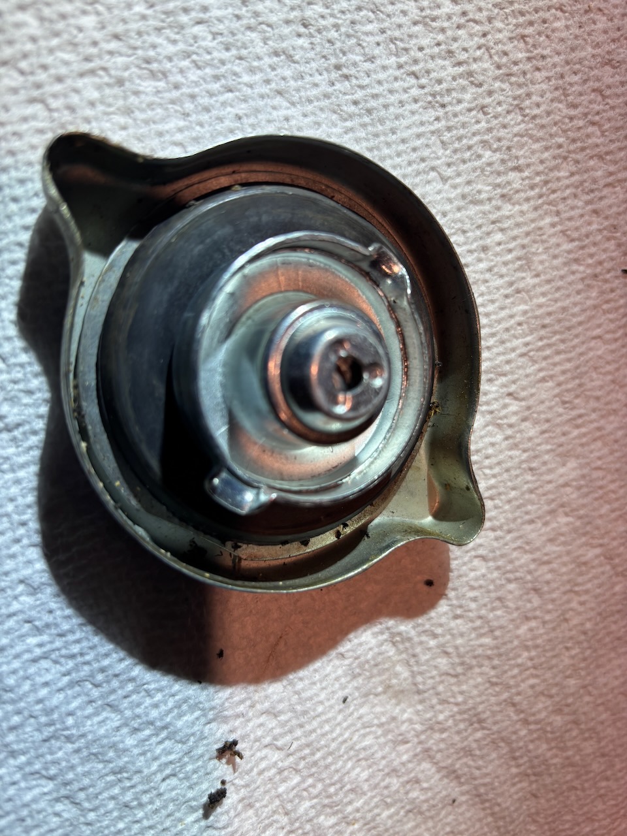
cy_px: 418
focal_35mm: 26
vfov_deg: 67.3
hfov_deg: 53.1
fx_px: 628
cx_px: 314
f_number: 1.6
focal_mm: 5.96
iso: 50
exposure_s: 1/406
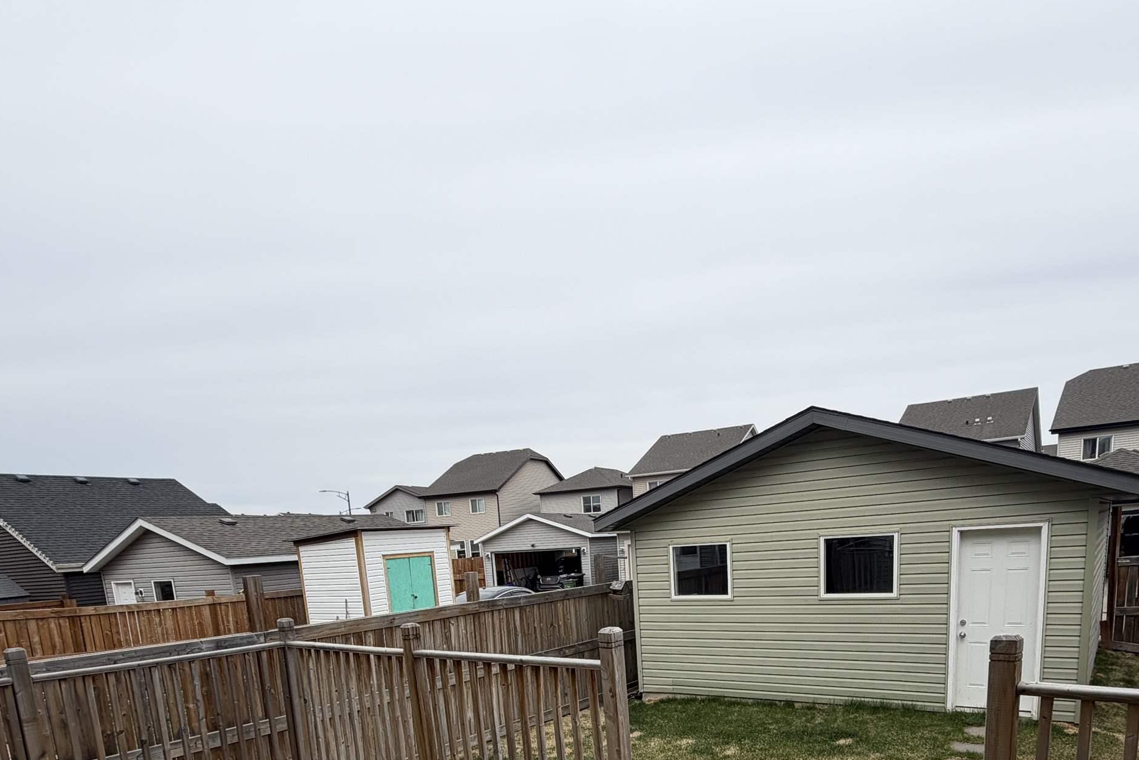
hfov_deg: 73.6
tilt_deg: -10.5
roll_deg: +2.7
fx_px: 759
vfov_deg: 47.6
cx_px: 613
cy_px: 687
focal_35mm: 24
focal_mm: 2.22
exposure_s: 1/770
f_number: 2.2
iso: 20
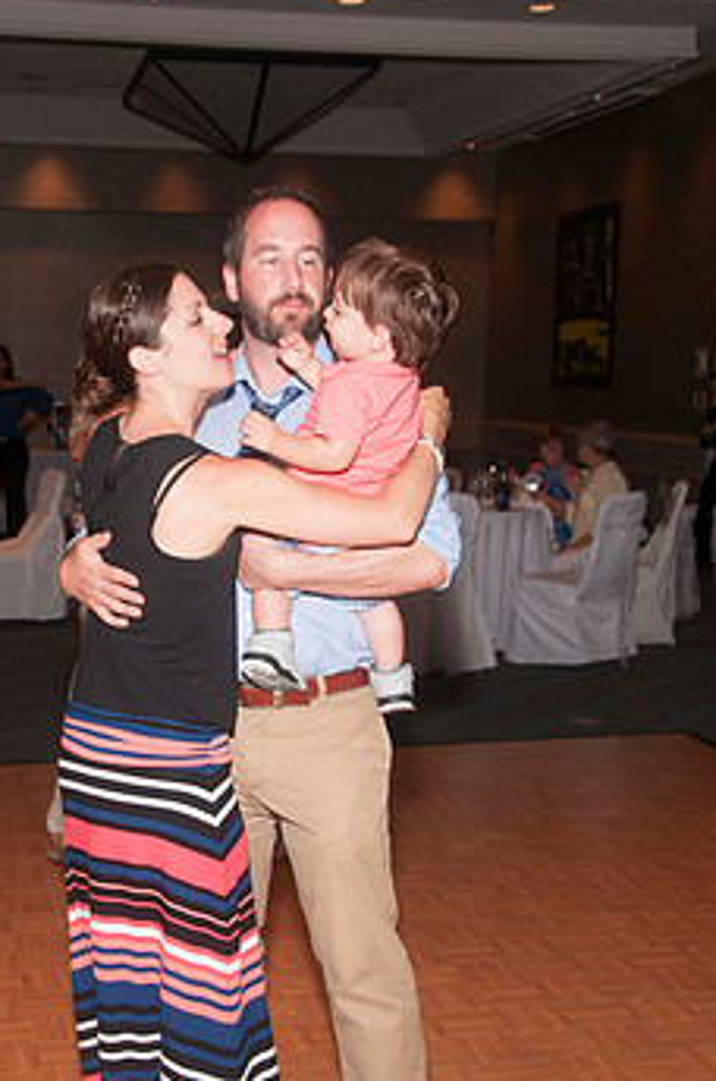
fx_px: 1647
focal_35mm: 55
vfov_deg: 36.1
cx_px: 265
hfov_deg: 24.4
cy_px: 666
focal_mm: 28
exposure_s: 1/60
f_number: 5.6
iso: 400
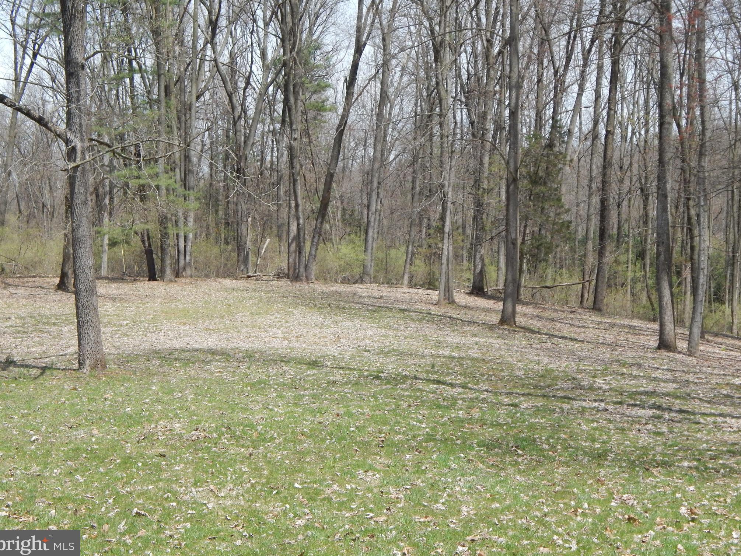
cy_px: 277
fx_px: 1199
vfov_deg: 26.1
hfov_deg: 34.3
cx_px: 366
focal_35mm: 56
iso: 400
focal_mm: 9.7
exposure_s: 1/640
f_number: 7.6
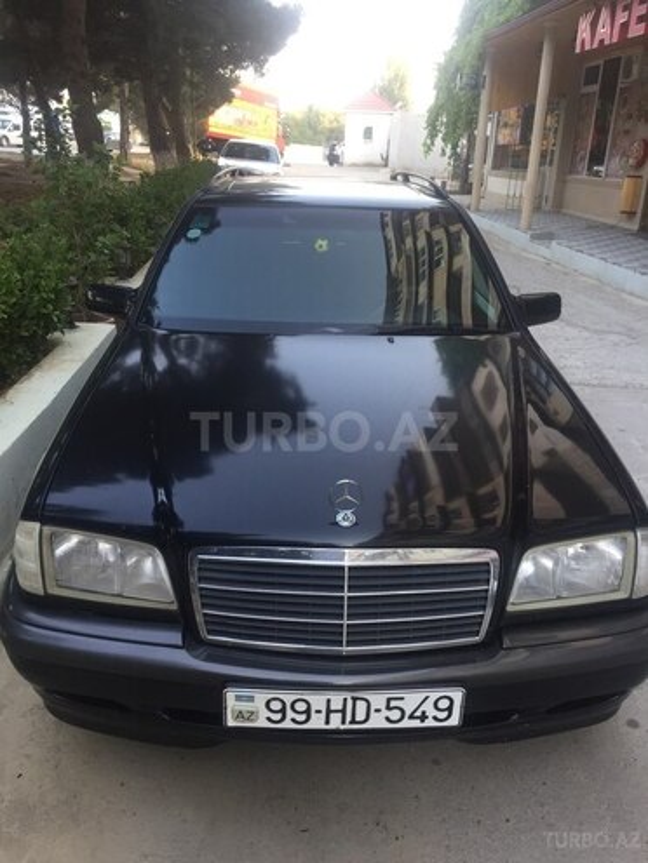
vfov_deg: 61.7
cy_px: 432
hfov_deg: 48.2
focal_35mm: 29
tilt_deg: -21.4
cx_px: 324
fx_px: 724
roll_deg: -2.9
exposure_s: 1/100
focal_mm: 4.15
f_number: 2.2
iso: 40
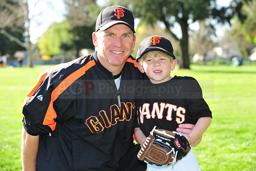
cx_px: 128
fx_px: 611
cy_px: 86
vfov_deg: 15.9
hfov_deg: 23.7
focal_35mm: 86
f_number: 5.6
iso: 200
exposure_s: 1/250
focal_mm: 86
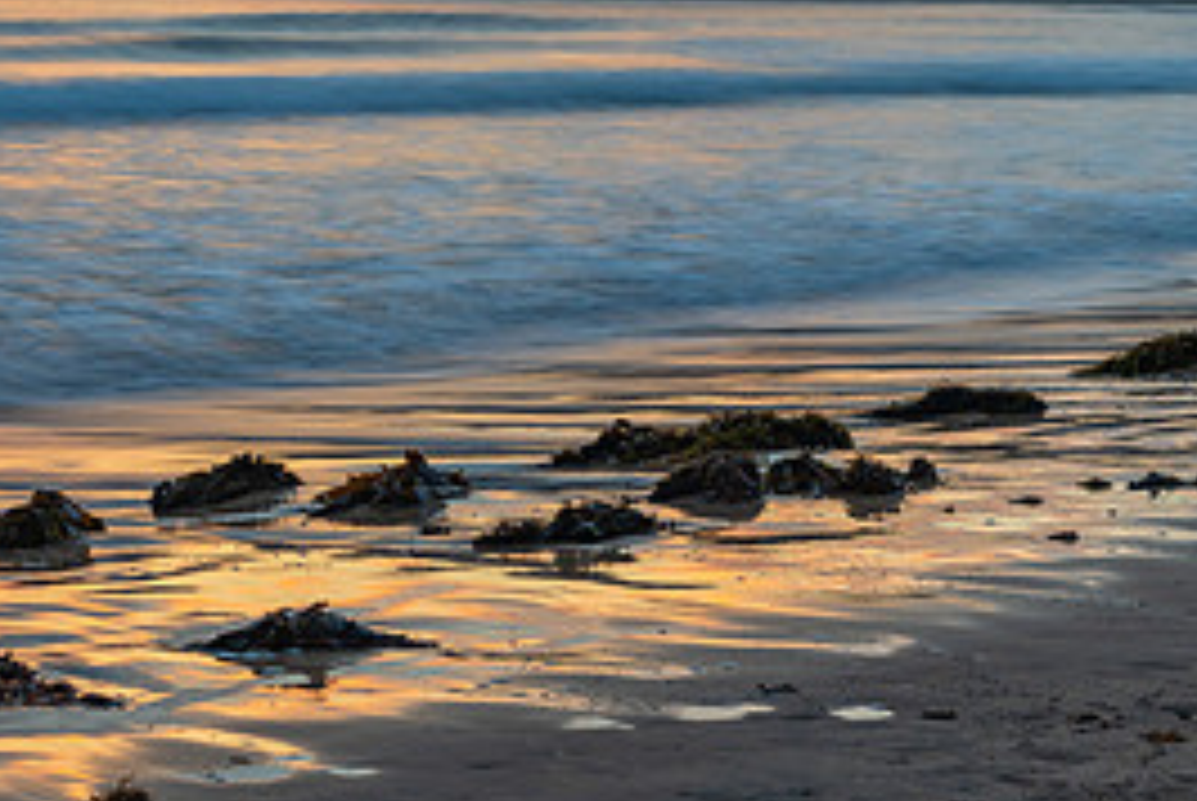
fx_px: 3628
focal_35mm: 109
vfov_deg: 12.4
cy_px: -34
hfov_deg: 18.4
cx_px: 68
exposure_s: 1.6
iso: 100
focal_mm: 50
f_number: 9
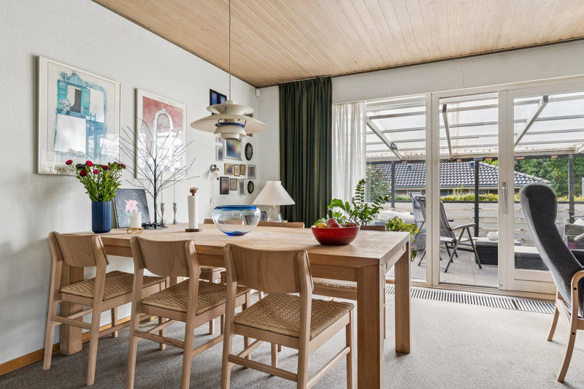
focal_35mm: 22
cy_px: 194
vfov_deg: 56.1
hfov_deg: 77.3
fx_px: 365
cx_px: 292
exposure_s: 1/3.33
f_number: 8
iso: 200
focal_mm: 15
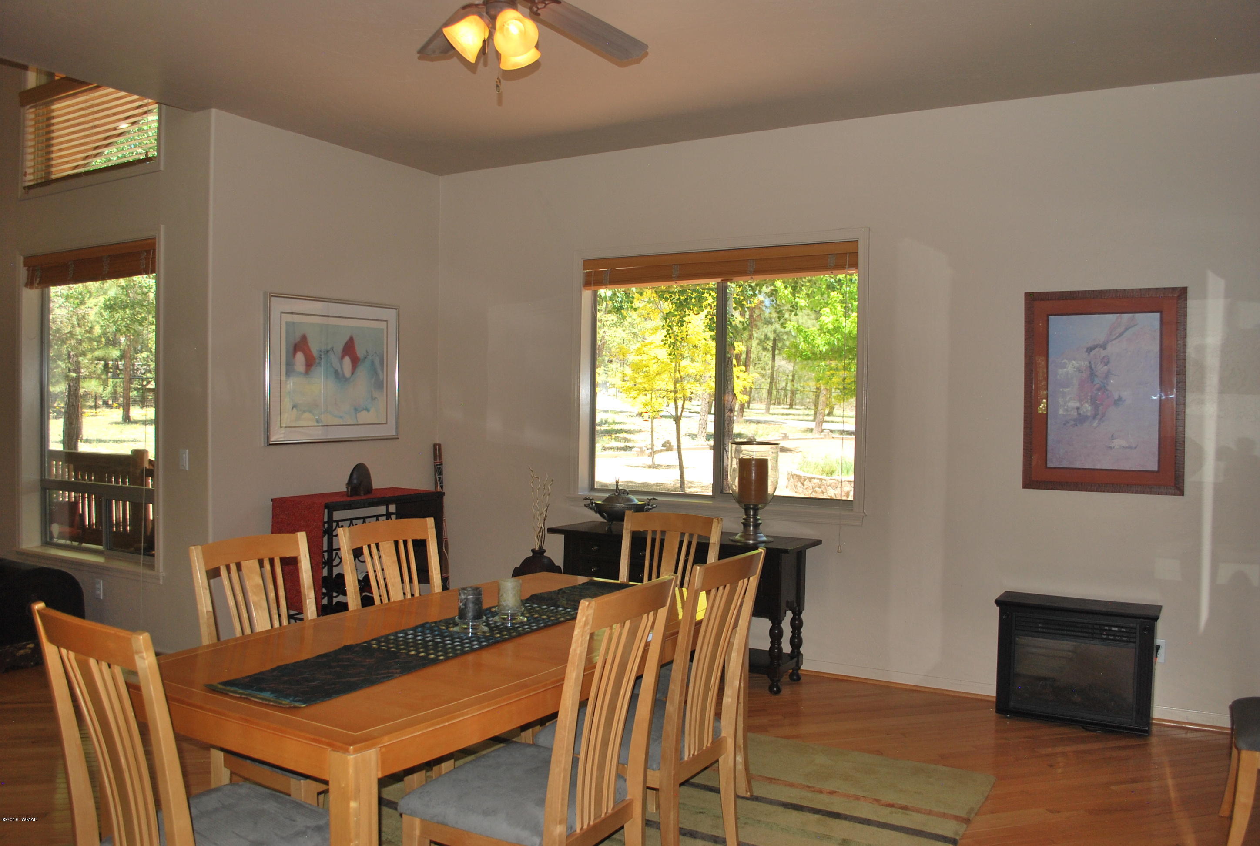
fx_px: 947
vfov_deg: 48.1
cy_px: 423
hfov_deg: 67.3
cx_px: 630
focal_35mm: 27
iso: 200
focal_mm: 18
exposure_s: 1/60
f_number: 3.5
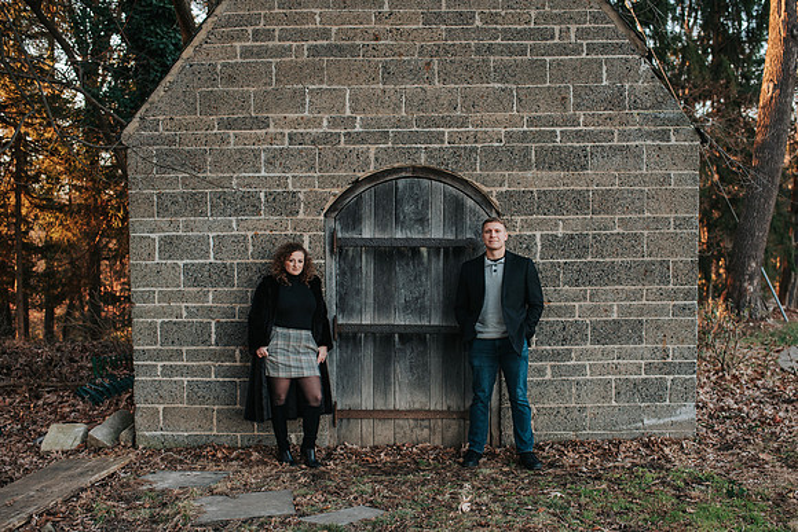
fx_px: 901
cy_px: 305
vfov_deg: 32.9
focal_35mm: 41
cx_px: 431
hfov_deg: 47.7
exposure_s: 1/500
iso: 800
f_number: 2.8
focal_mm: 35
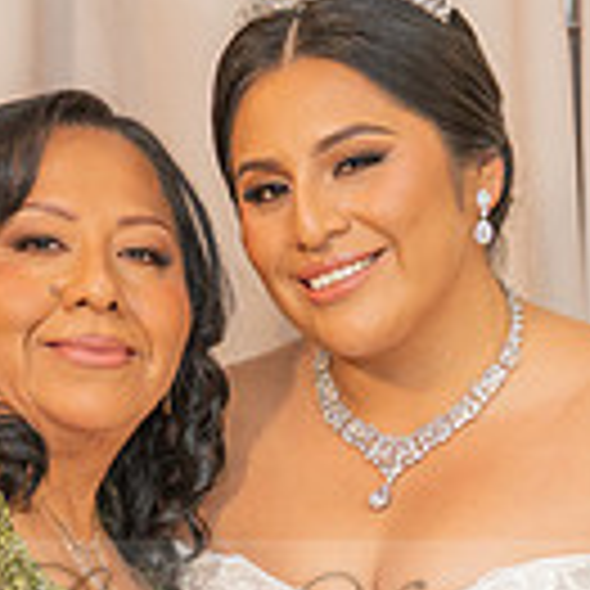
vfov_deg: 10.7
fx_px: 3124
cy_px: 646
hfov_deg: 10.8
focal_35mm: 162
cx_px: 306
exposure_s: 1/160
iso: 800
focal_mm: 43
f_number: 2.8
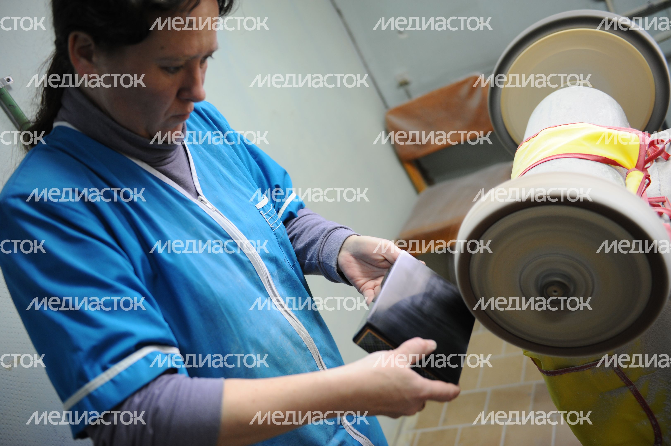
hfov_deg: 54.5
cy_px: 223
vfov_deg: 37.8
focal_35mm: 35
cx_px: 336
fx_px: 652
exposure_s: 1/50
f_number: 2.8
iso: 640
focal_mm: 35
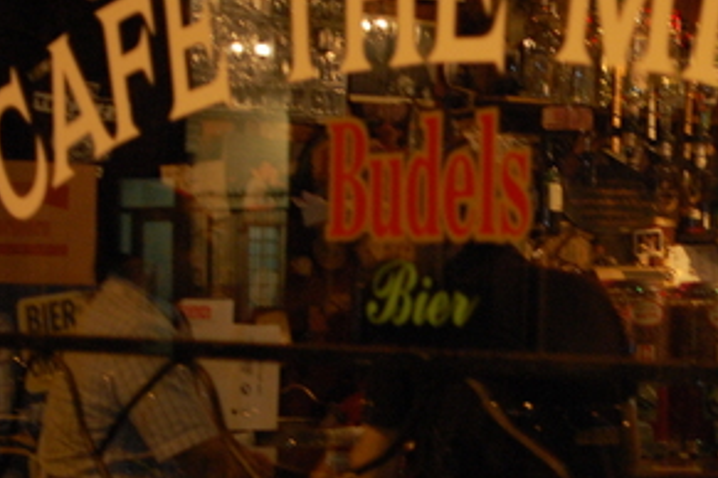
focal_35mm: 119
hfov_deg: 16.8
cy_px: 392
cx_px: 720
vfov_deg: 11.5
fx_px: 2376
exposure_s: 1/15
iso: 800
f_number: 1.8
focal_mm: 35
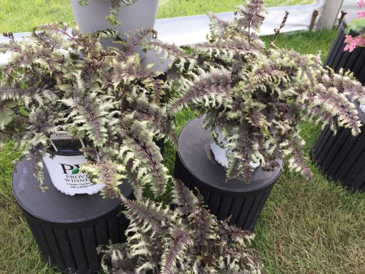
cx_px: 182
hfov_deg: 61.7
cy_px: 137
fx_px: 306
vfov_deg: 48.2
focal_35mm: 29
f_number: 2.2
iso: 32
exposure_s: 1/370
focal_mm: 4.15
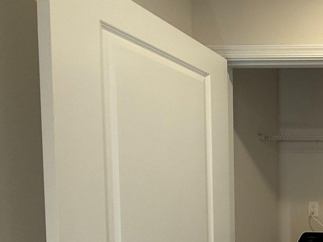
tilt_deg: -1.6
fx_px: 336
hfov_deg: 36.9
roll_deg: +0.1
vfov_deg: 38.2
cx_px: 401
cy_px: 194
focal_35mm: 36
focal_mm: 2.22
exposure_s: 1/120
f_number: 2.2
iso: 250
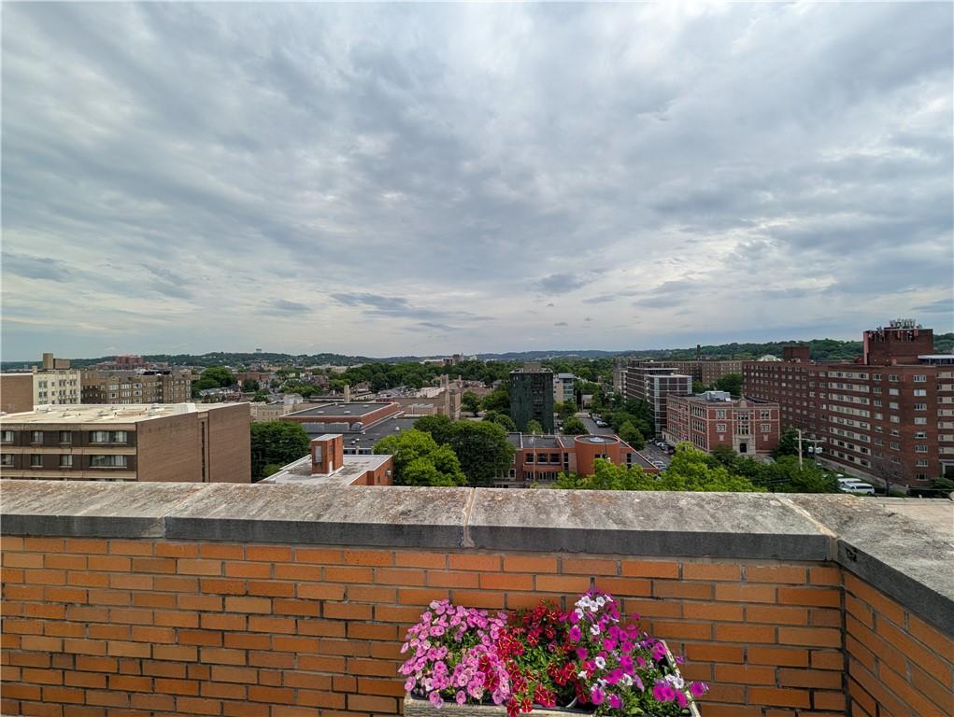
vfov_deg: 94.6
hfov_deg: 110.5
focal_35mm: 12
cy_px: 358
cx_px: 477
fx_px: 331
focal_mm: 2.02
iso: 51
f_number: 1.7
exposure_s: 1/3906
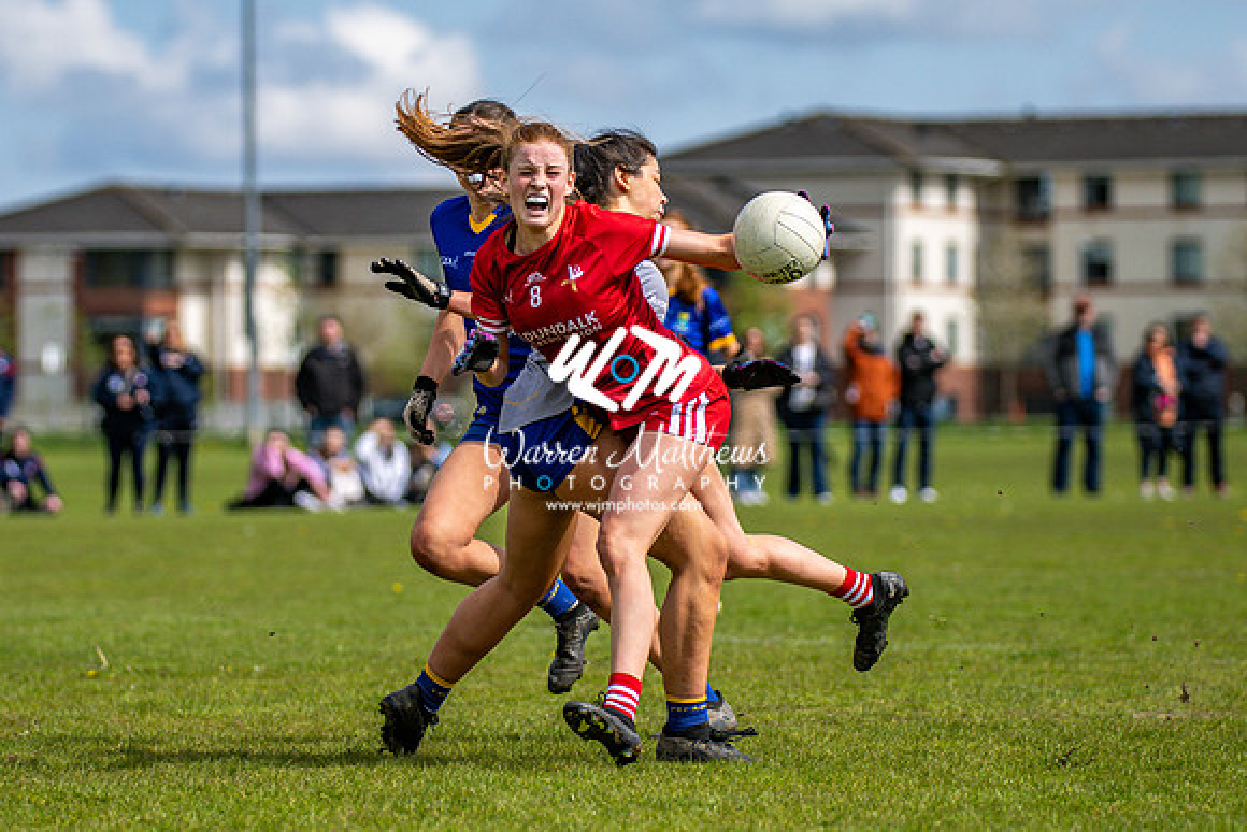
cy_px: 403
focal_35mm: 245
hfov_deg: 8.4
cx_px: 475
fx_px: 8493
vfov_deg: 5.6
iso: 140
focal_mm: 155
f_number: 2.8
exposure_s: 1/6400
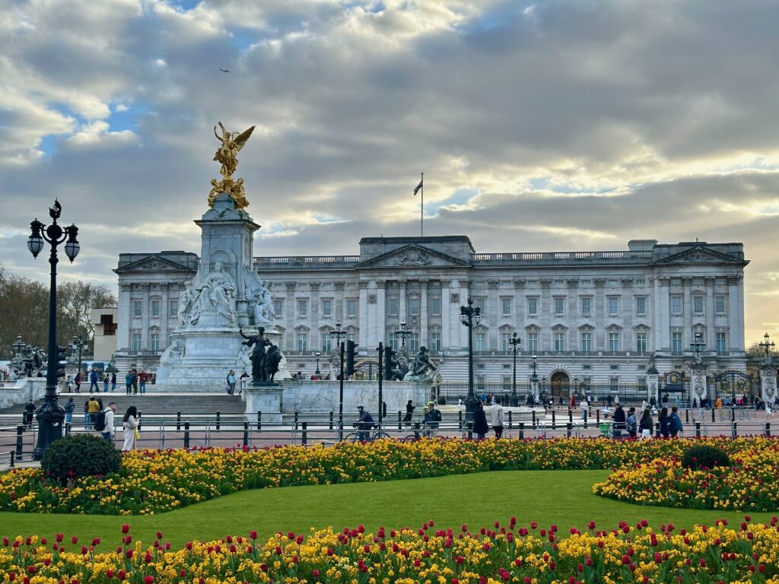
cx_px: 390
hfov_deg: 39.7
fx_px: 1080
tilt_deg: +5.1
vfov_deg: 30.3
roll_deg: -1.1
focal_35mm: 48
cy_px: 292
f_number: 1.78
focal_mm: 6.86
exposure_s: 1/1783
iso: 64
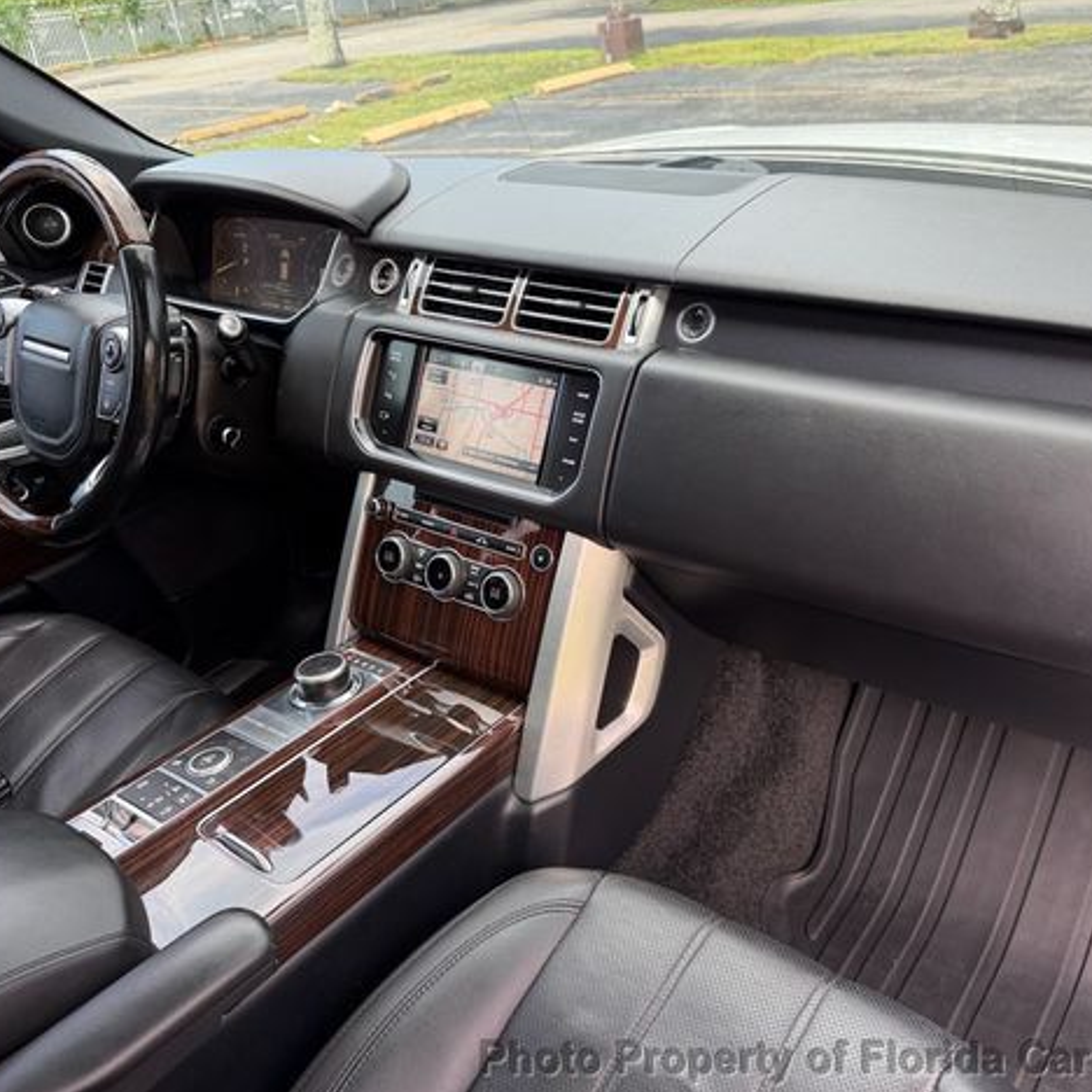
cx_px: 642
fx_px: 1035
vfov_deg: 55.6
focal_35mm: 29
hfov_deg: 55.3
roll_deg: +7.0
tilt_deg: -30.0
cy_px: 548
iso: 100
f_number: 1.78
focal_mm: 6.76
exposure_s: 1/172
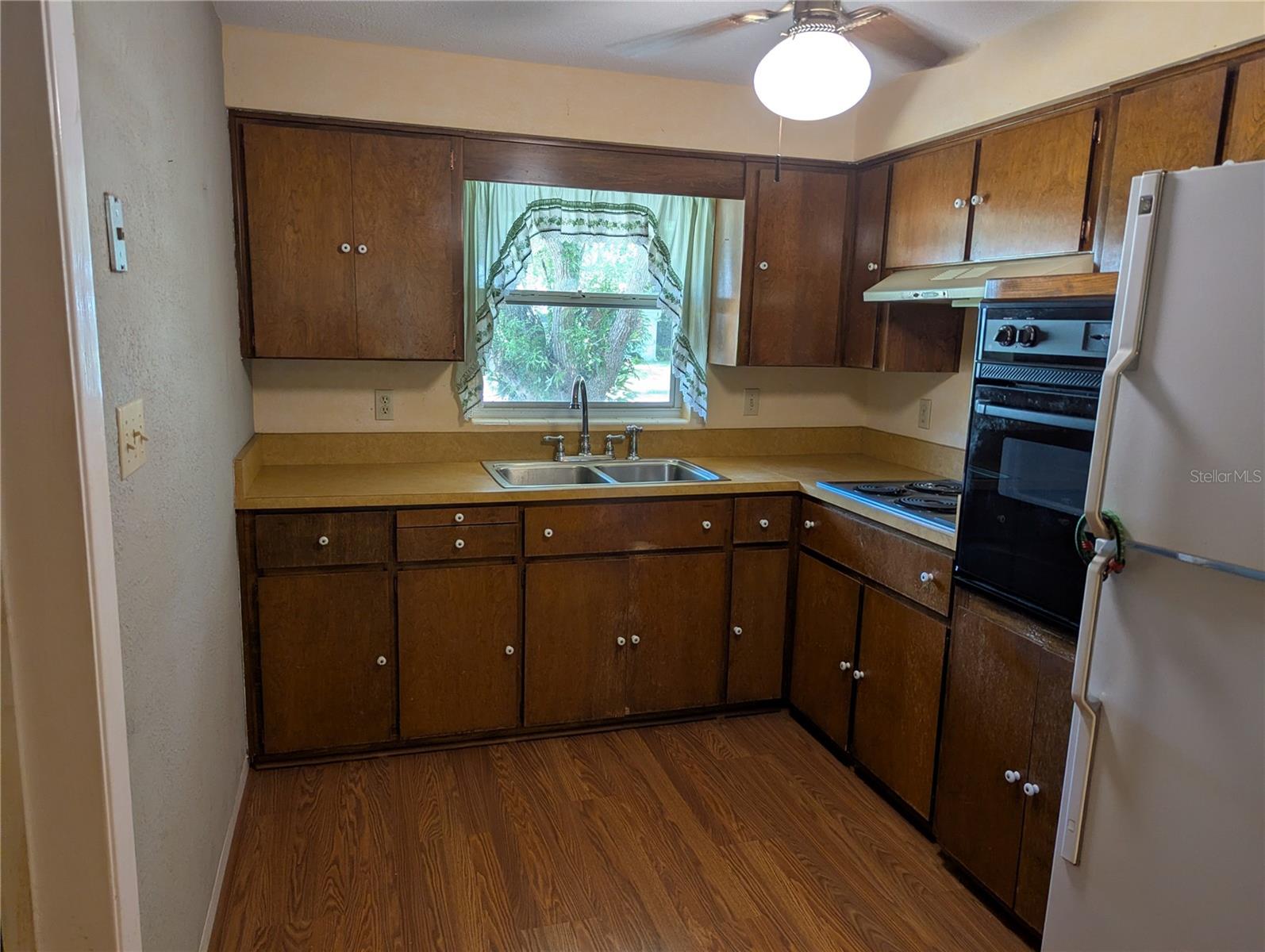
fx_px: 878
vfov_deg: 56.9
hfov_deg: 71.5
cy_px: 476
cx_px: 632
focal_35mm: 24
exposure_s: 1/60
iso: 102
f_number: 1.85
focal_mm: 6.81
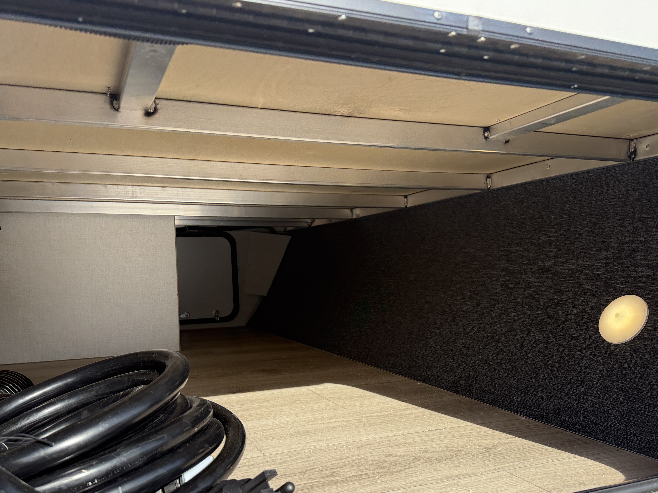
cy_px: 305
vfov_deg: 45.1
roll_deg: +1.2
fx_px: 589
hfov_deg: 58.3
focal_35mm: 31
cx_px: 338
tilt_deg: -2.0
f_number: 1.78
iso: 100
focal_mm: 6.76
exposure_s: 1/2053
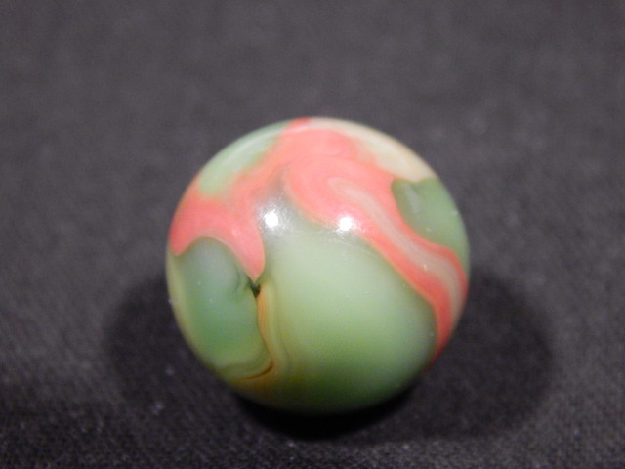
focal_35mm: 141
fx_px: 2546
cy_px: 234
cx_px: 312
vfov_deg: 10.5
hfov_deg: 14.0
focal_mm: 25.3
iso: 800
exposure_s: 1/13
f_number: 4.9
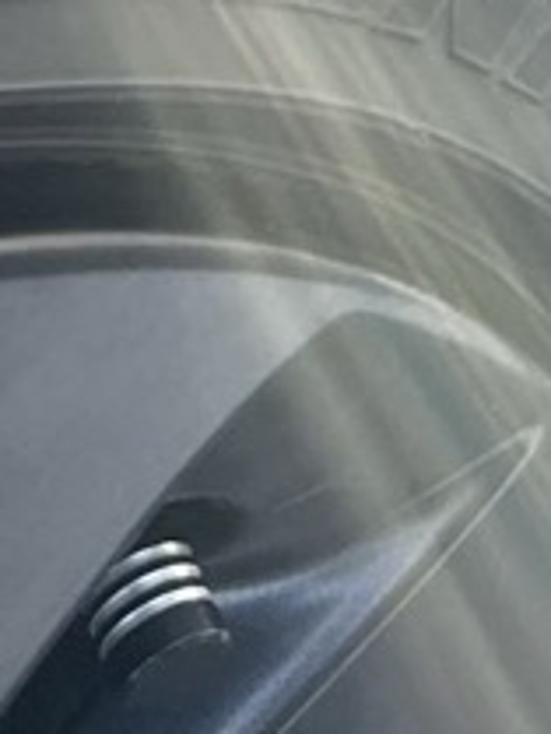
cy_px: -1247
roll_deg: -1.6
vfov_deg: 10.1
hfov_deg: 9.2
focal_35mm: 161
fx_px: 3413
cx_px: 354
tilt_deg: -27.6
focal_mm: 6.86
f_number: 1.78
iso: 80
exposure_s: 1/473
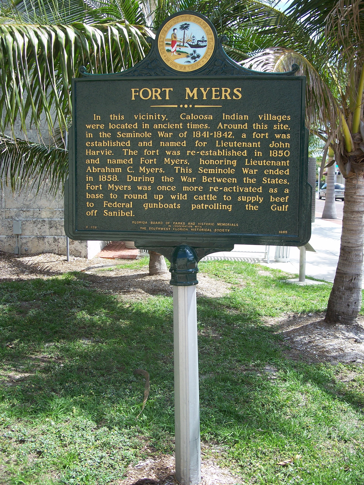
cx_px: 182
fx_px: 519
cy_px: 242
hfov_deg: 38.7
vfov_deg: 50.1
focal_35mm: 37
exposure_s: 1/320
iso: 64
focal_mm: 7.8
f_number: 2.8
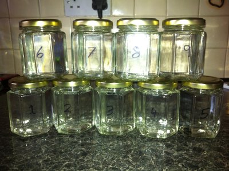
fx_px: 231
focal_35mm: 35
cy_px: 86
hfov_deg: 52.7
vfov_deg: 40.6
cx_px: 114
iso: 100
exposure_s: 1/15
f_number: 2.8
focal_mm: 3.85
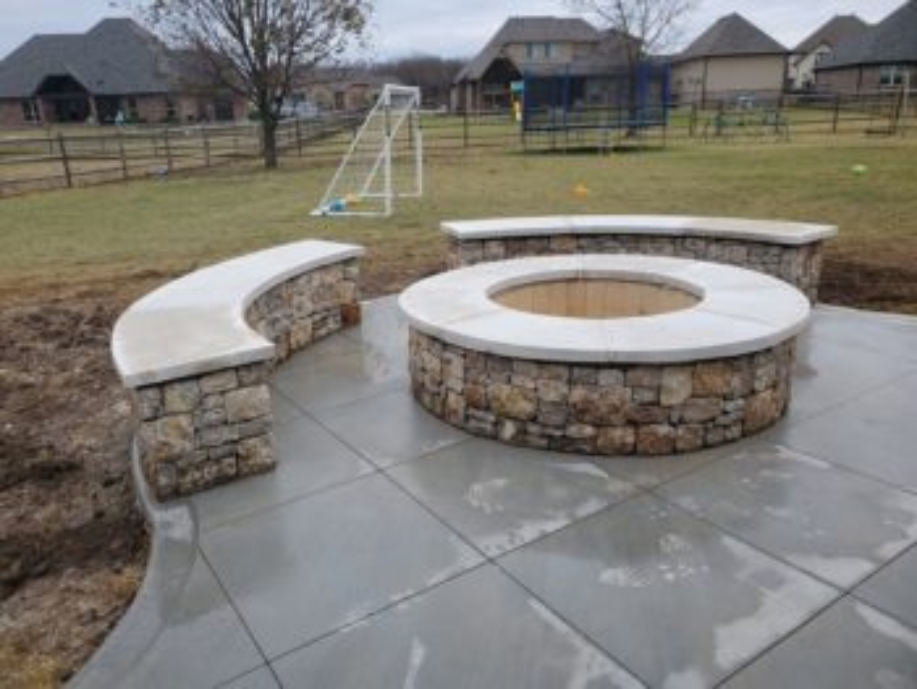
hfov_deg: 67.3
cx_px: 458
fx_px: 689
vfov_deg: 53.1
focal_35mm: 26
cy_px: 344
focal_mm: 4.3
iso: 50
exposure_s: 1/113
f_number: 2.4
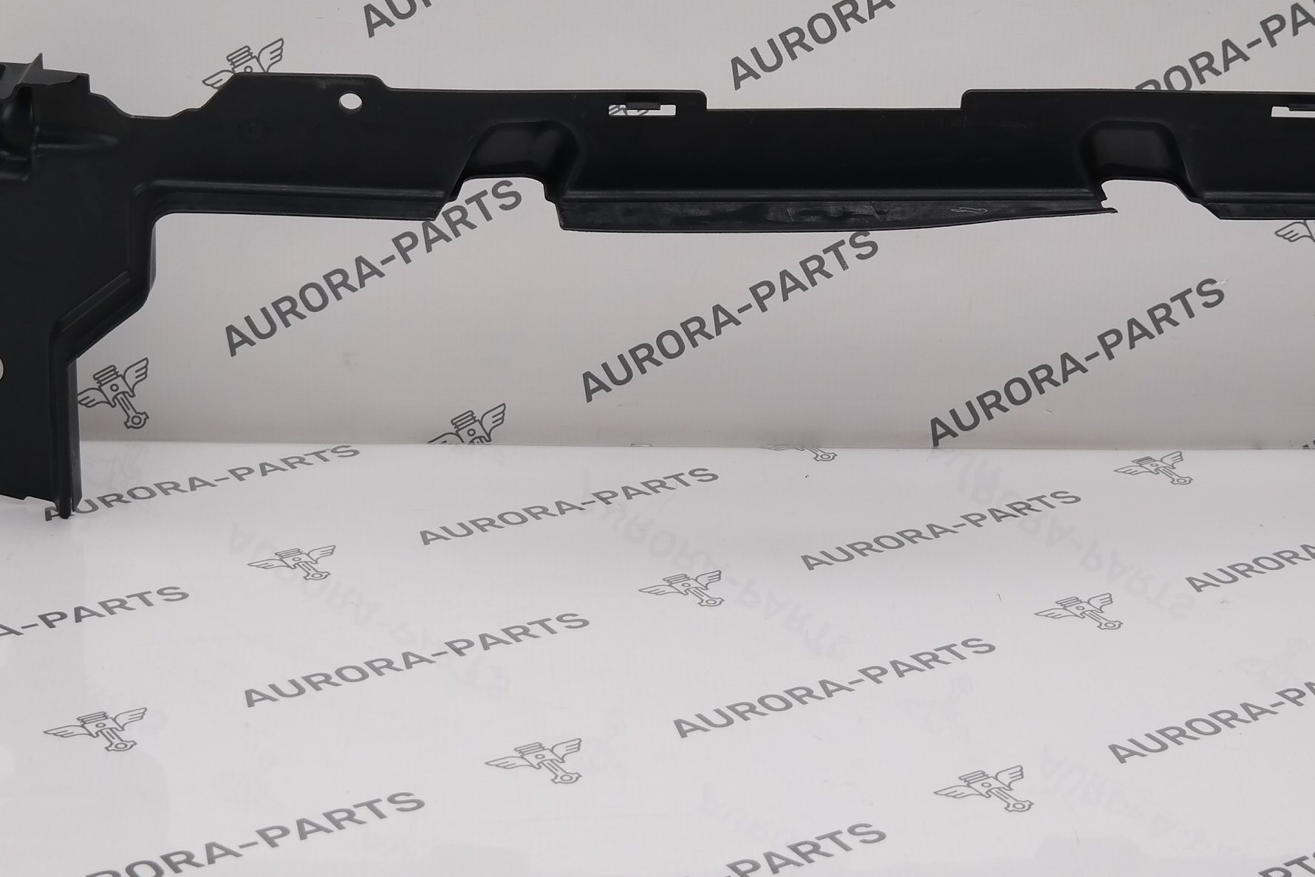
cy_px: 210
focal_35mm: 83
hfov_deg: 24.4
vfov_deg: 16.4
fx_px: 3032
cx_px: 763
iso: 100
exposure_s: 1/125
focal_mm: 25
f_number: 4
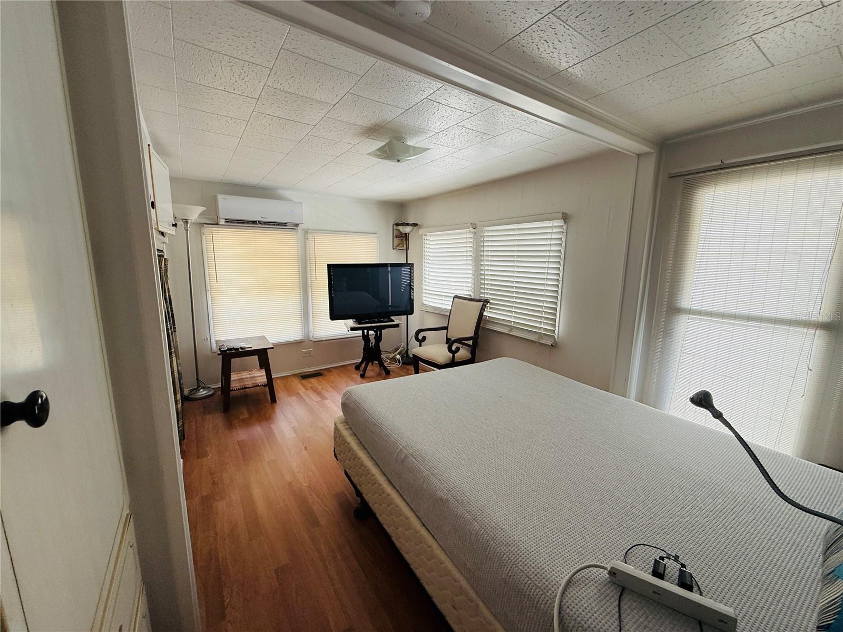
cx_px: 422
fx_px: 341
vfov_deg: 85.7
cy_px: 316
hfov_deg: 102.1
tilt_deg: -8.7
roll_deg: -1.0
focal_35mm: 14
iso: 100
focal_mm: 2.22
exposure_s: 1/99
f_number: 2.2
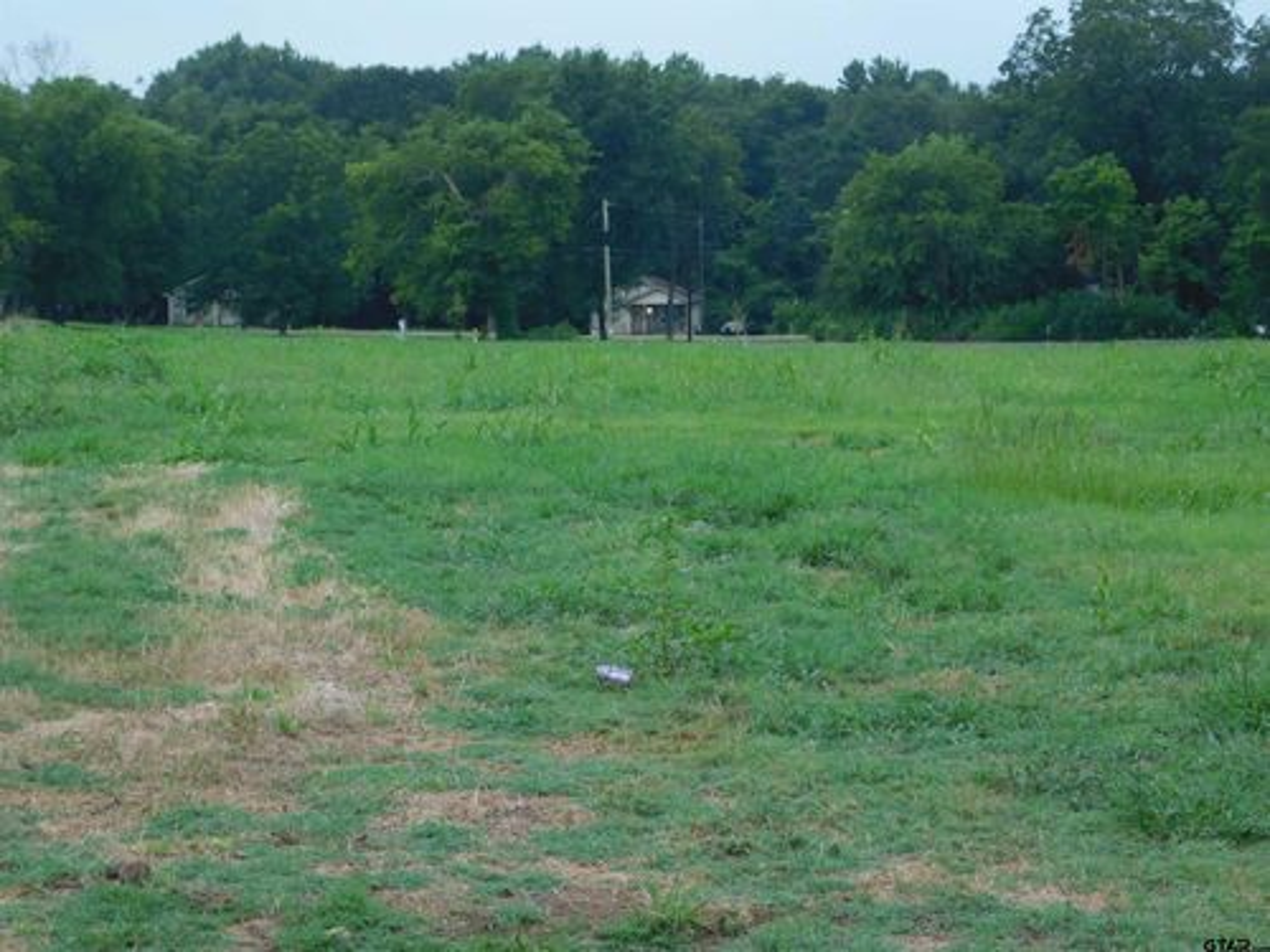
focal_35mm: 91
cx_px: 635
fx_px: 3339
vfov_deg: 16.2
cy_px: 476
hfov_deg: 21.5
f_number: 4.5
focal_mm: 16.1
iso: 125
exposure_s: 1/50
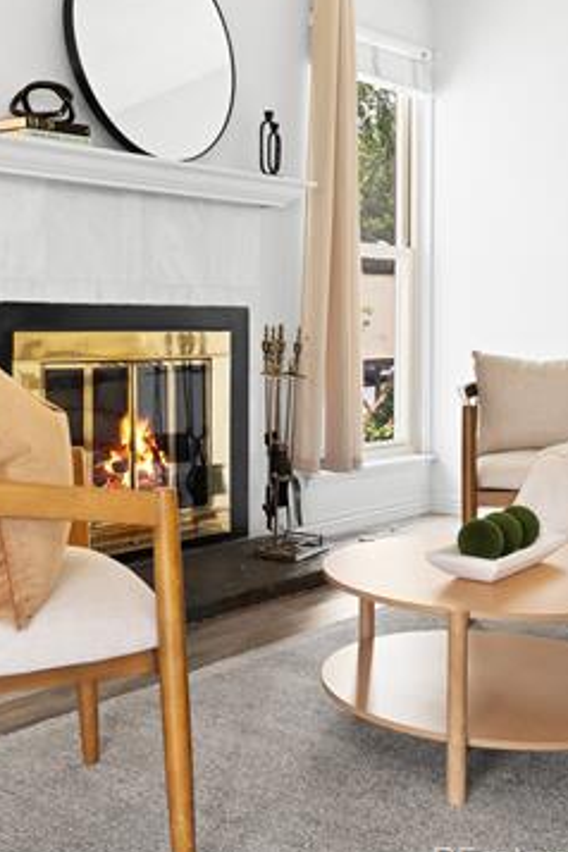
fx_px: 1112
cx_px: 241
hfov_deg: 28.6
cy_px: 313
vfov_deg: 41.6
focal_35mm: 47
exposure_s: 1/1.67
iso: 160
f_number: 8
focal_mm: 35
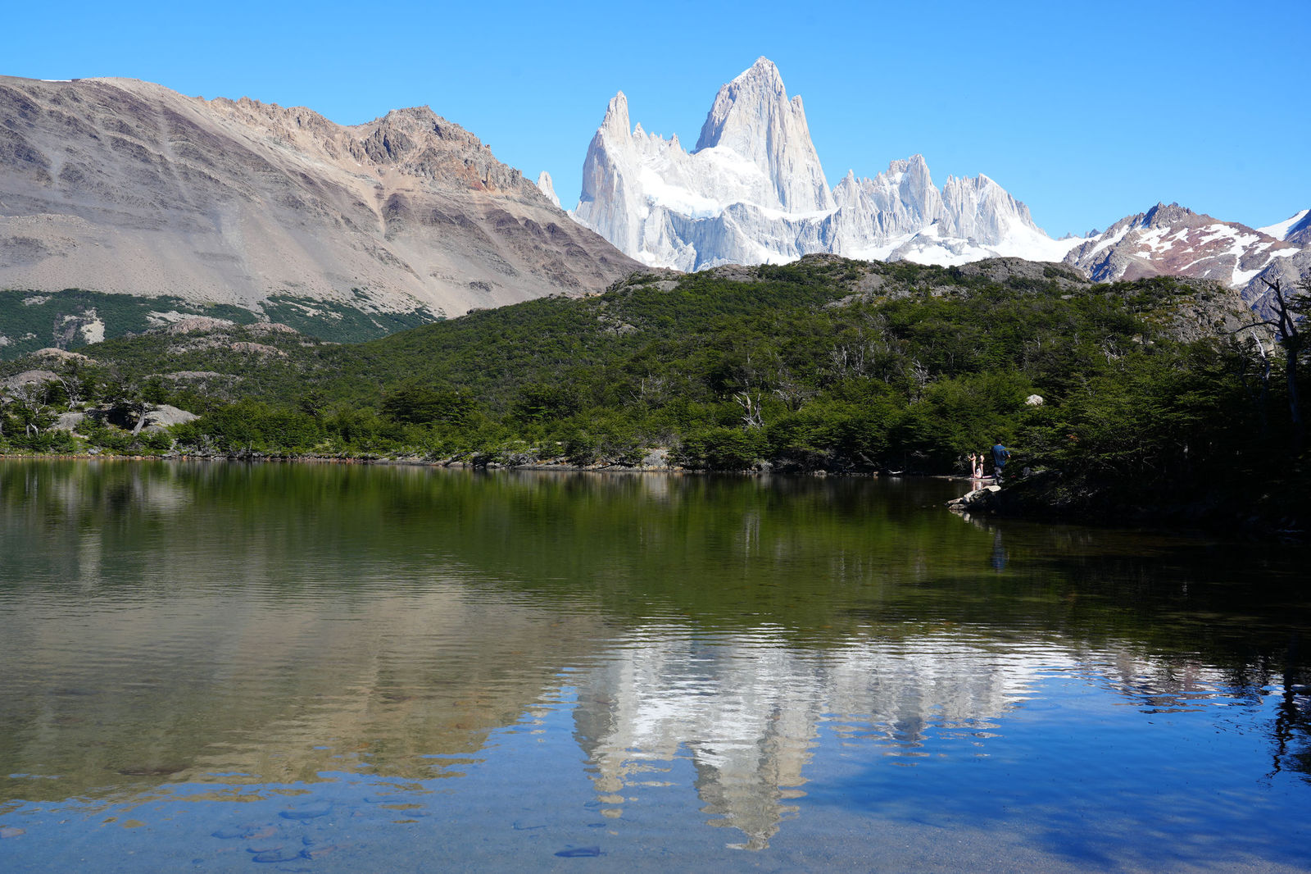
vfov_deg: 37.8
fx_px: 1274
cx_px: 656
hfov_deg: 54.4
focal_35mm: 35
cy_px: 437
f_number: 10
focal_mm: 35
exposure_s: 1/160
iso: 100
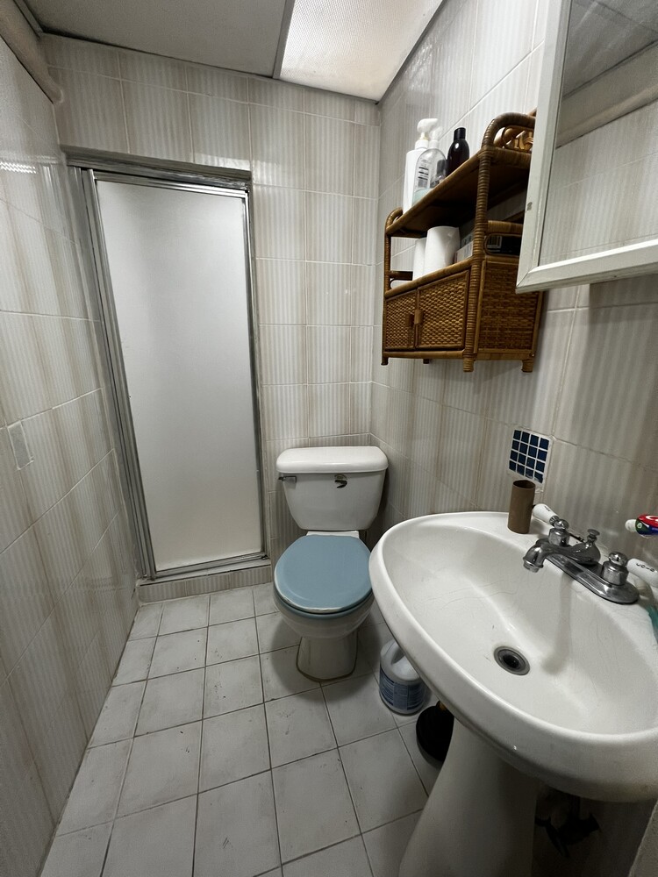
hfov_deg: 89.9
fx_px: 329
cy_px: 438
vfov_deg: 106.2
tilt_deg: -13.7
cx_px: 329
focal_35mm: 13
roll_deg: -1.5
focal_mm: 1.57
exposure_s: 1/99
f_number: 1.8
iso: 200
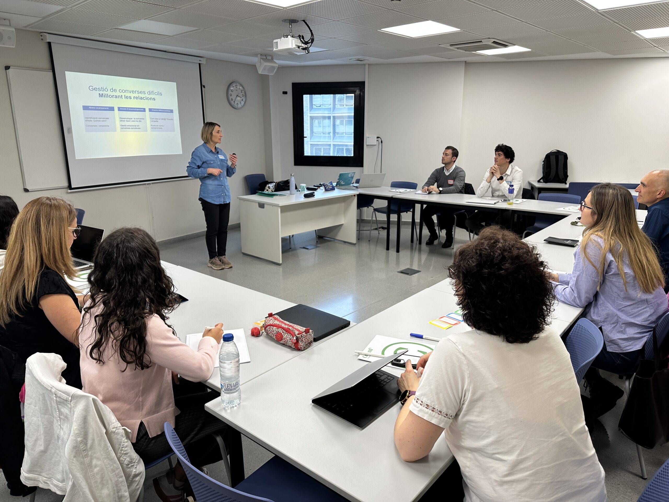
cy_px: 251
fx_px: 464
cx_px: 334
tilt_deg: -14.0
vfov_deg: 56.8
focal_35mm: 24
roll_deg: +0.3
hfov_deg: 71.6
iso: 80
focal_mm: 6.86
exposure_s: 1/120
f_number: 1.78
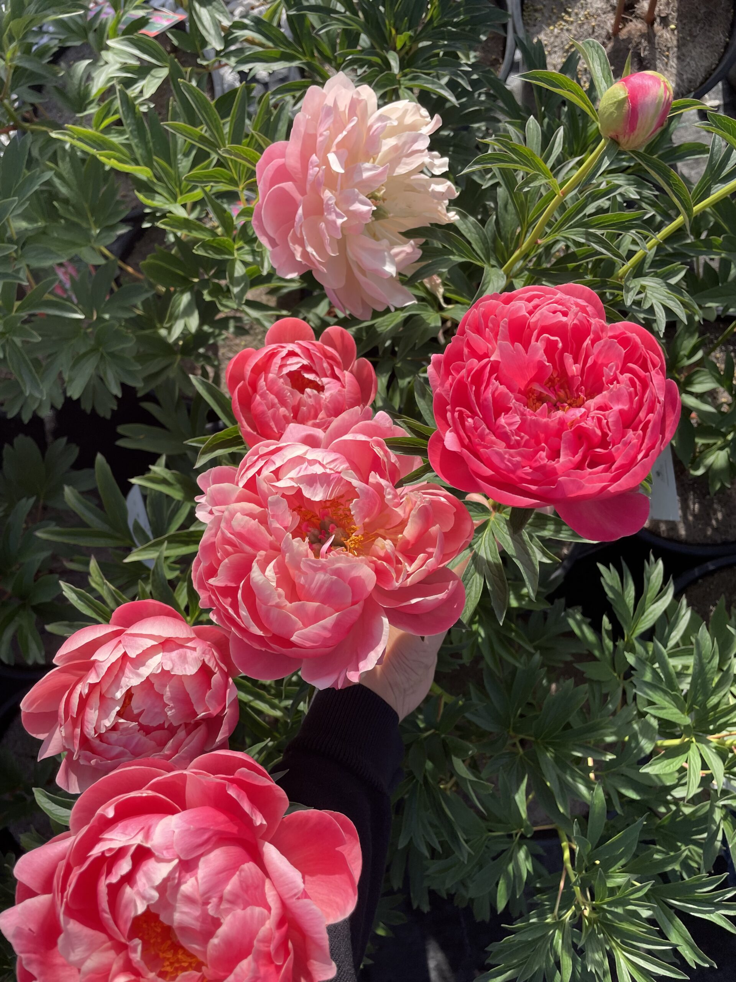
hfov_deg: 53.1
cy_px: 491
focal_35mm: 26
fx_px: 737
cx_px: 368
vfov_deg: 67.3
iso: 32
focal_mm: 4.2
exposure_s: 1/1689
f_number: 1.6
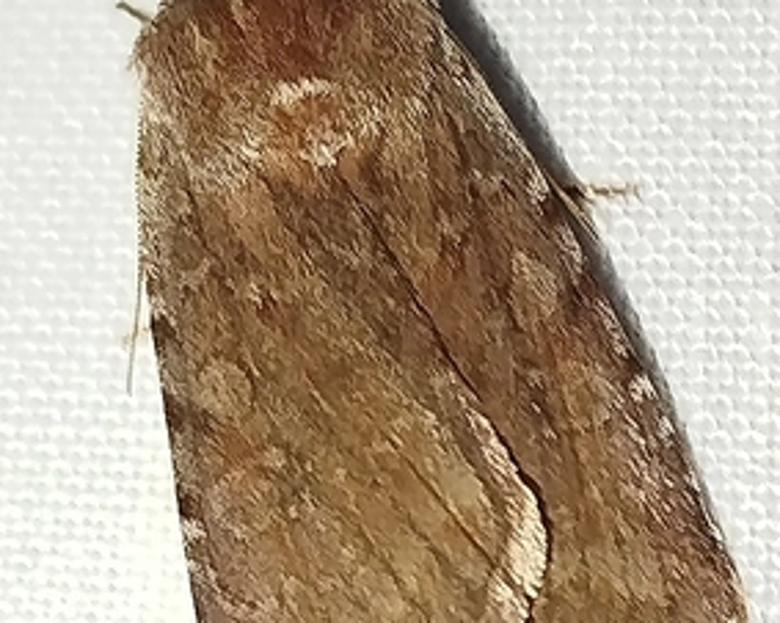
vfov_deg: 9.2
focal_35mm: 168
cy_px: 281
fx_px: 3876
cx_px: 488
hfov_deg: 11.5
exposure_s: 1/50
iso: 125
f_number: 1.7
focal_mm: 5.31
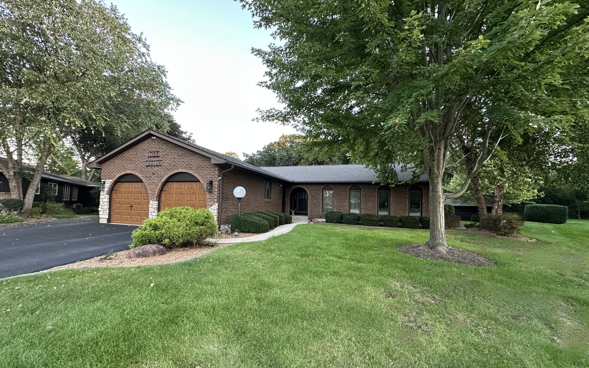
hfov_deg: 101.5
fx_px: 241
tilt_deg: +2.3
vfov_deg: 74.7
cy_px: 195
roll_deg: -2.0
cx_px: 295
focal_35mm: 15
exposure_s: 1/99
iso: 250
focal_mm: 2.22
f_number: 2.2
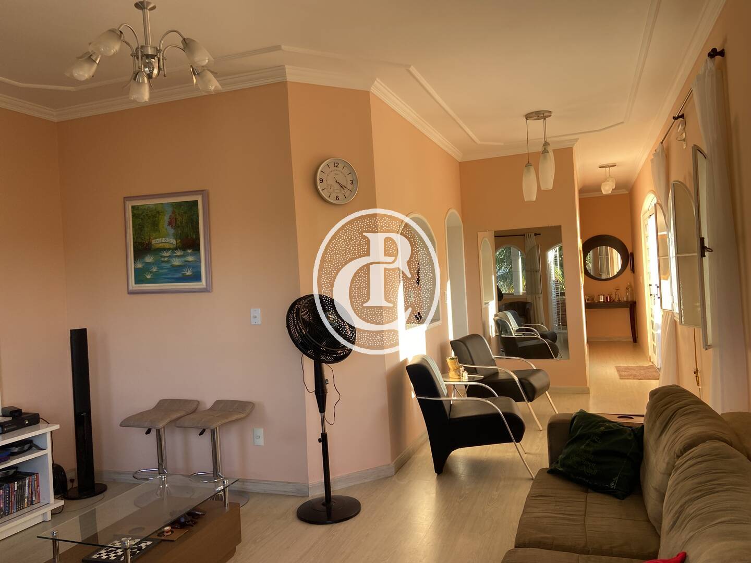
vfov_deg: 53.1
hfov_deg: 67.3
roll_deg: +3.8
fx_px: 564
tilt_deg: +1.5
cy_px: 282
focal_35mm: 26
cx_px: 376
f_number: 1.8
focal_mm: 4.25
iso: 50
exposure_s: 1/122
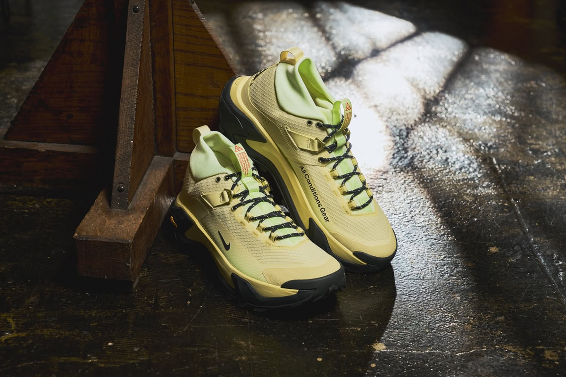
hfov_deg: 31.9
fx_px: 990
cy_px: 188
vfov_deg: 21.6
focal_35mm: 63
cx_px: 283
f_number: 6.3
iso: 320
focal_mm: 63
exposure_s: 1/200
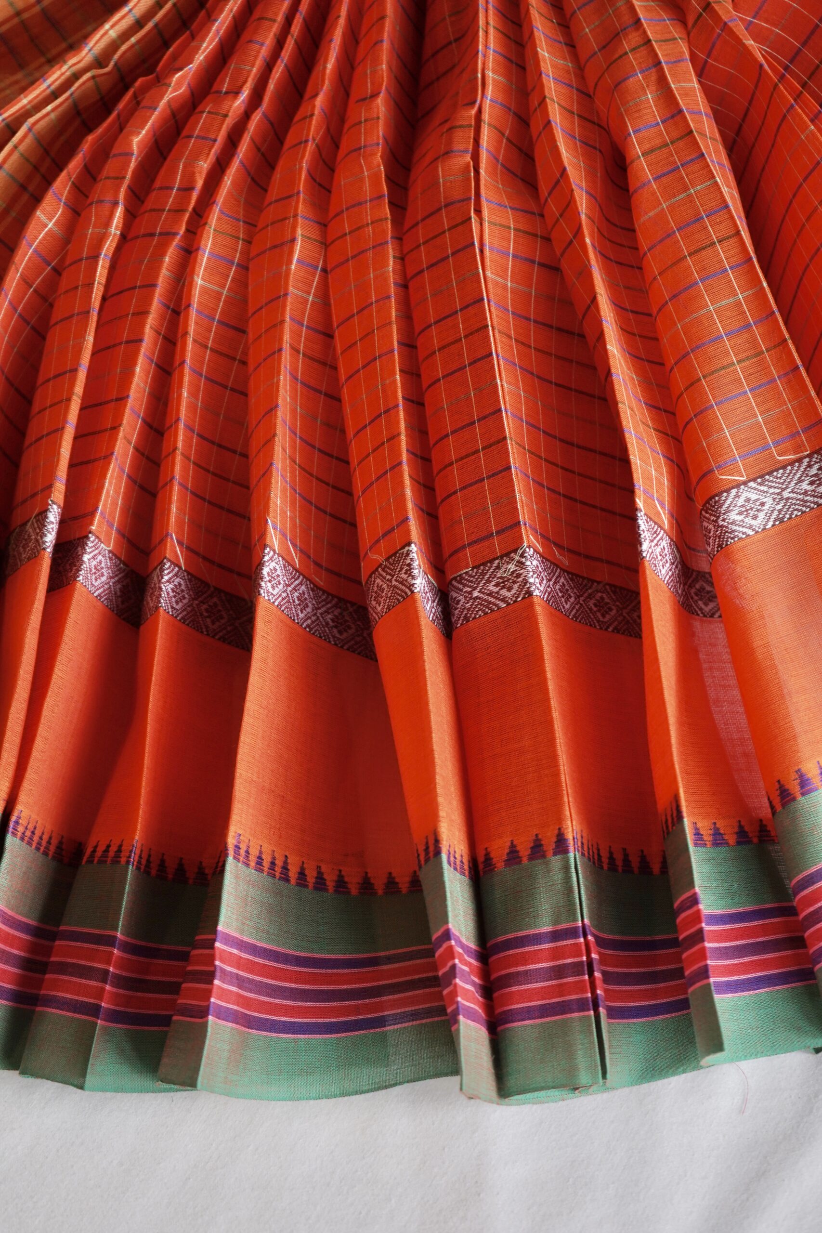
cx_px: 411
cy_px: 616
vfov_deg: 29.2
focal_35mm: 69
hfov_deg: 19.7
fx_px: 2363
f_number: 5.6
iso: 800
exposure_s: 1/60
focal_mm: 69
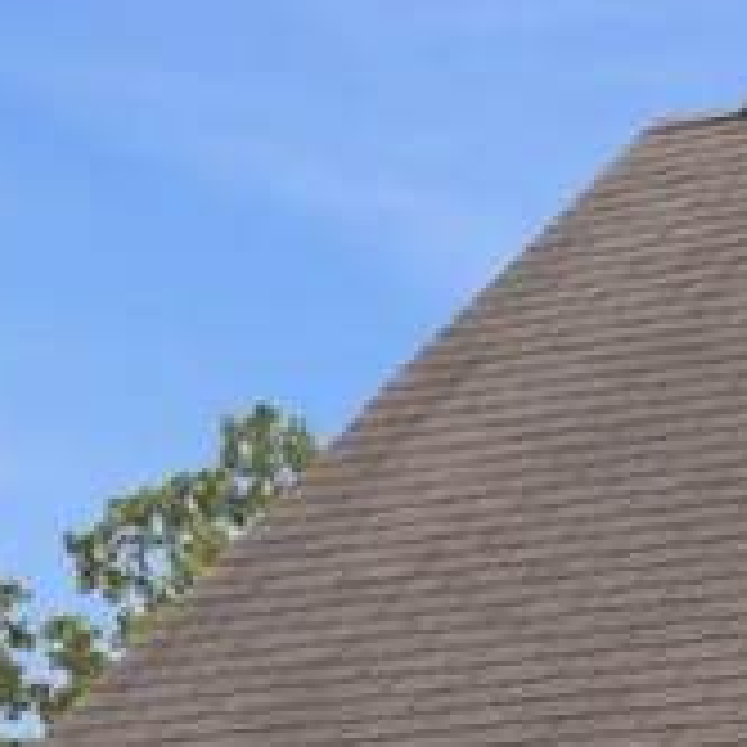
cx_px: 1818
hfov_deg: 8.0
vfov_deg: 8.3
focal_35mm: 203
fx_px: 4956
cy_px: 1415
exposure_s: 1/125
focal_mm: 31
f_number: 8
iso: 200
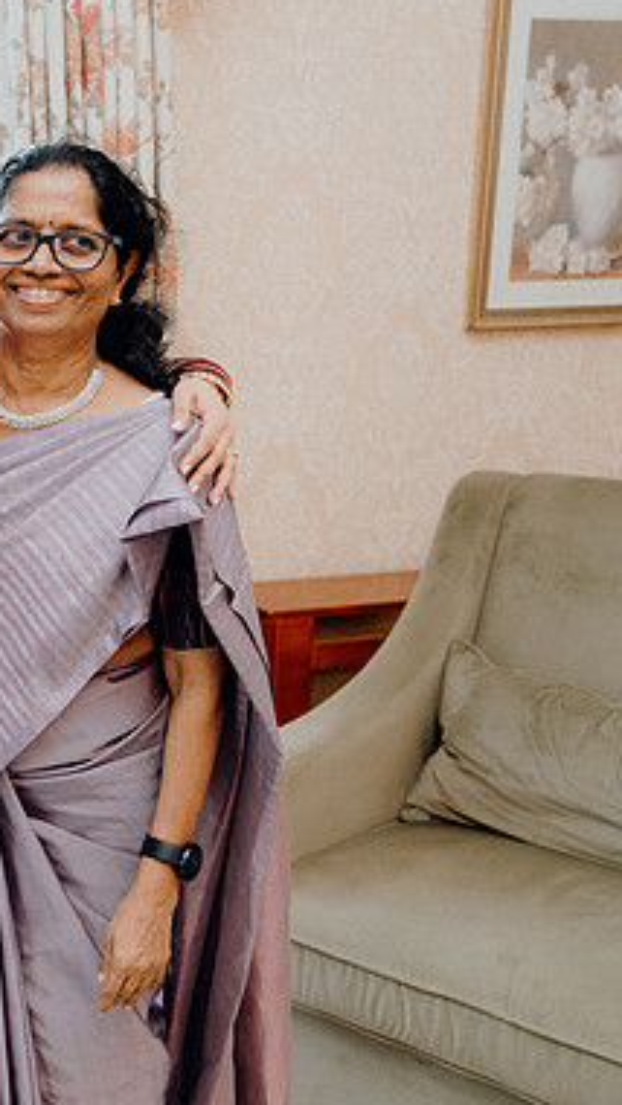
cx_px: -160
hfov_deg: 22.6
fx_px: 1406
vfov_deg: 42.9
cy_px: 551
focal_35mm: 48
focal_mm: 30
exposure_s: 1/200
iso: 2500
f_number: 3.5
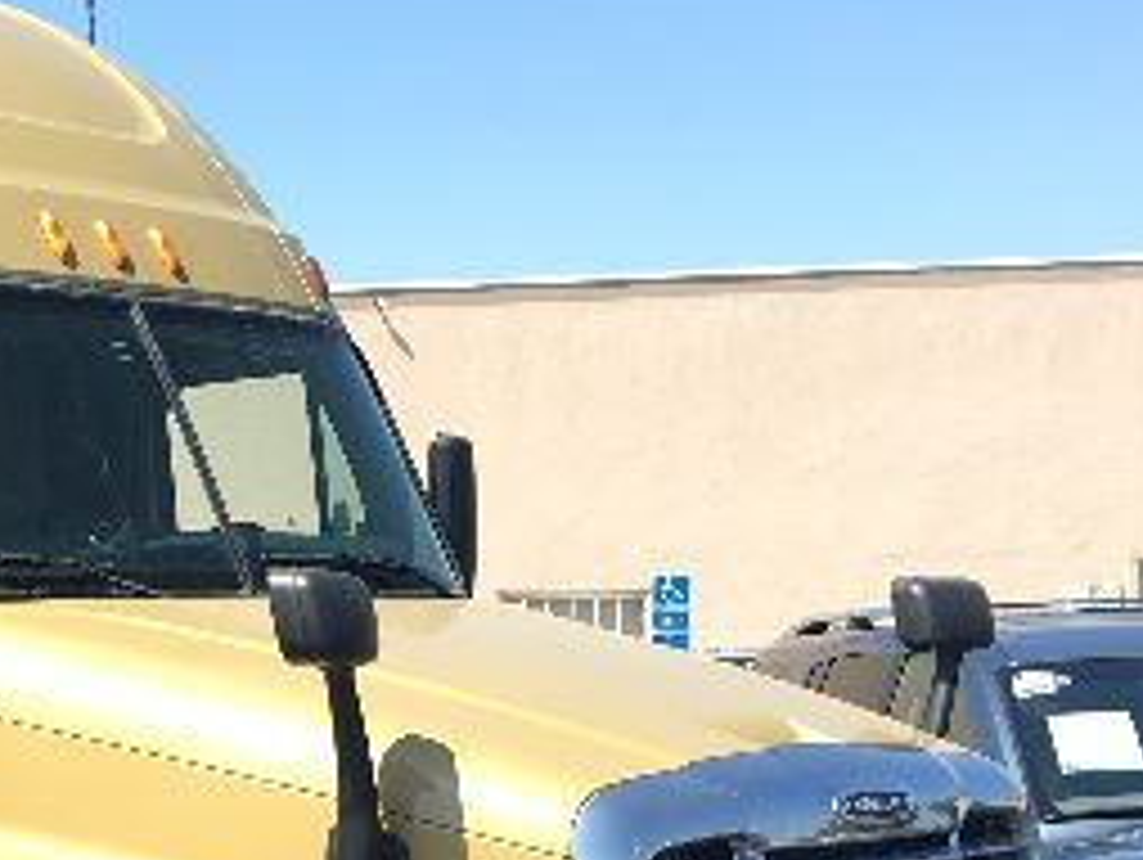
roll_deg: +0.9
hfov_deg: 24.8
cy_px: 833
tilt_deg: -2.8
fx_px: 2413
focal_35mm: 73
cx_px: -126
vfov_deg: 19.7
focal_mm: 4.15
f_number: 2.2
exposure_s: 1/565
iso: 25
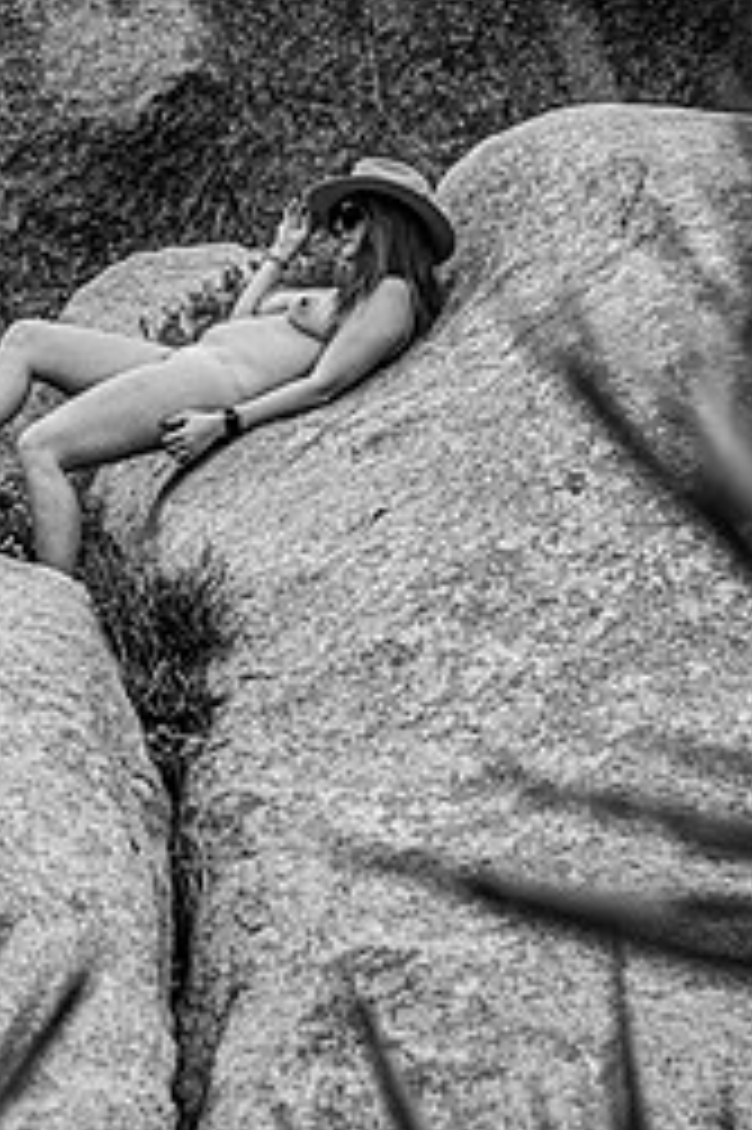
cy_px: 333
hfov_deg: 9.3
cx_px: 153
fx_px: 4612
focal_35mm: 147
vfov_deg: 13.9
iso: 100
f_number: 4
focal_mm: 82
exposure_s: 1/1600
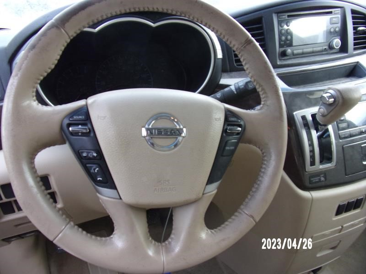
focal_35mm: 24
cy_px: 137
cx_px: 183
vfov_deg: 56.8
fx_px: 254
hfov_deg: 71.6
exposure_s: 1/34
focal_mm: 4.3
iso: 141
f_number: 3.3
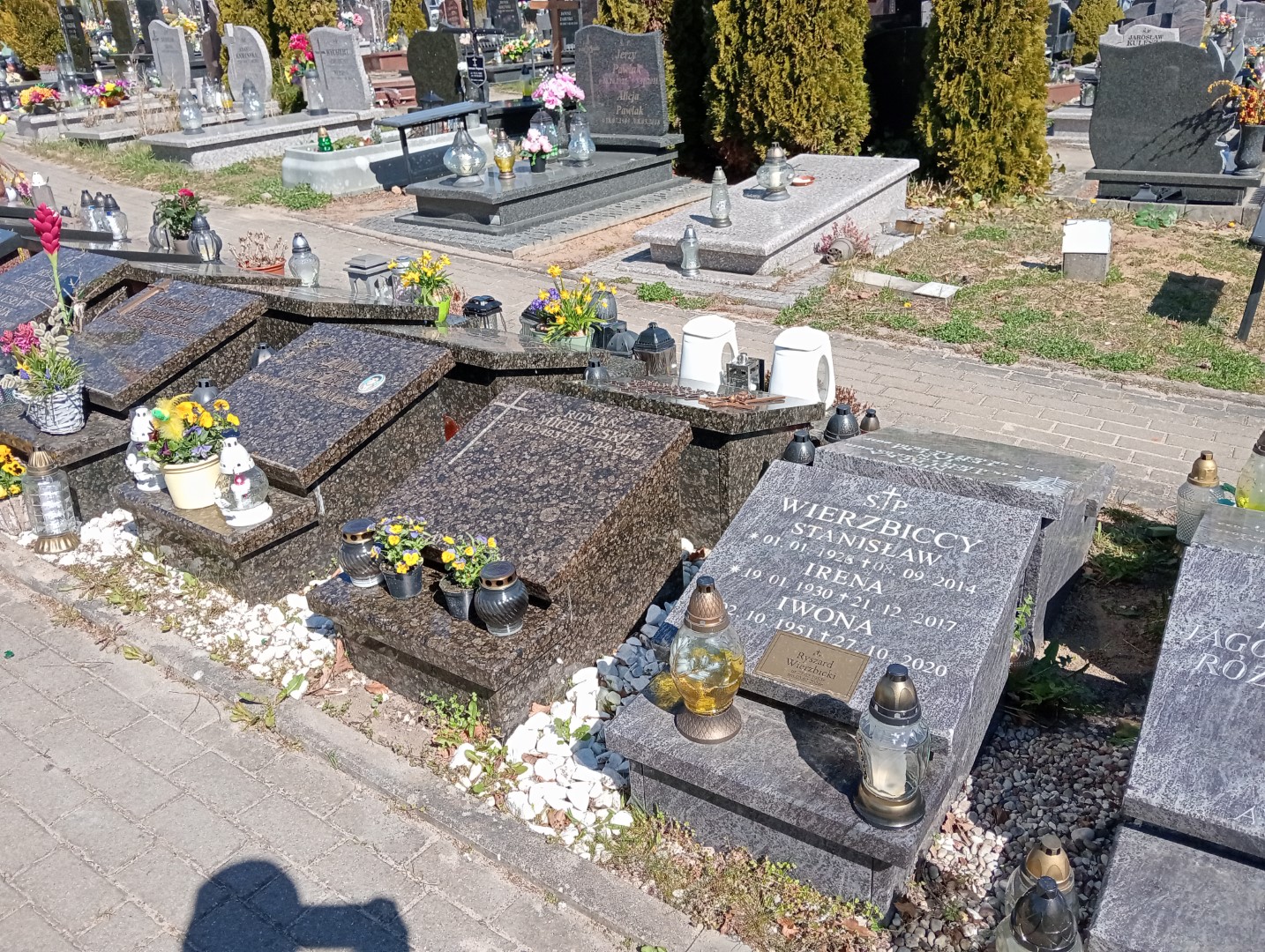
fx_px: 1025
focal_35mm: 28
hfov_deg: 63.4
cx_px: 632
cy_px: 476
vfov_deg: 49.9
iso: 100
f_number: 1.8
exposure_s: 1/944
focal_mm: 3.98
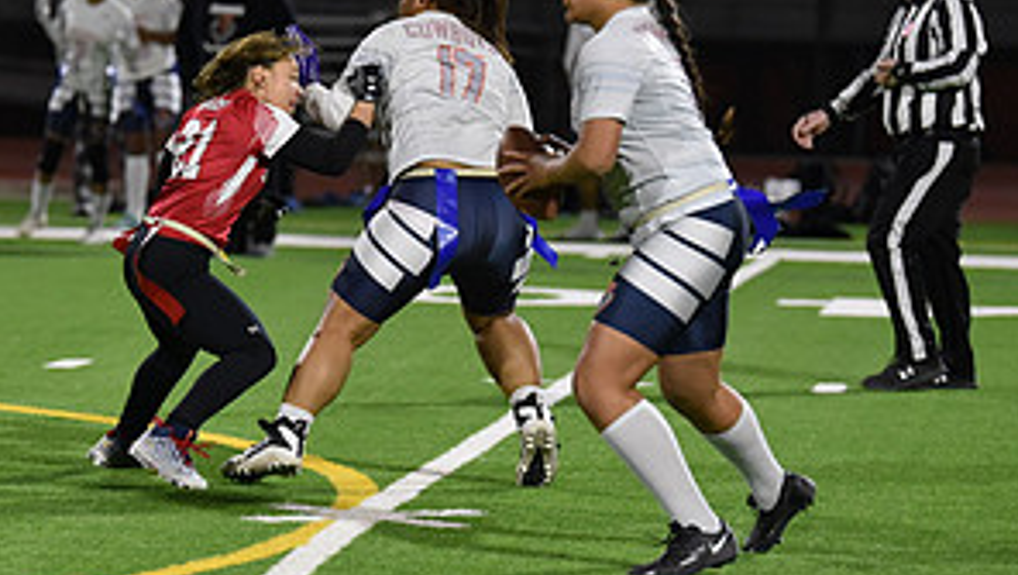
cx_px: 275
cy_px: 129
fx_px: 8590
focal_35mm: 318
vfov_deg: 3.8
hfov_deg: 6.8
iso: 3200
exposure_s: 1/640
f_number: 2.8
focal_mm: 155
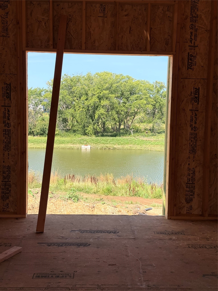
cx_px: 109
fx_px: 403
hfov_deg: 30.3
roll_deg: -1.3
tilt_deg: -4.6
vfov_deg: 39.7
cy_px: 146
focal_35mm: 48
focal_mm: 6.76
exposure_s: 1/2146
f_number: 1.78
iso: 64
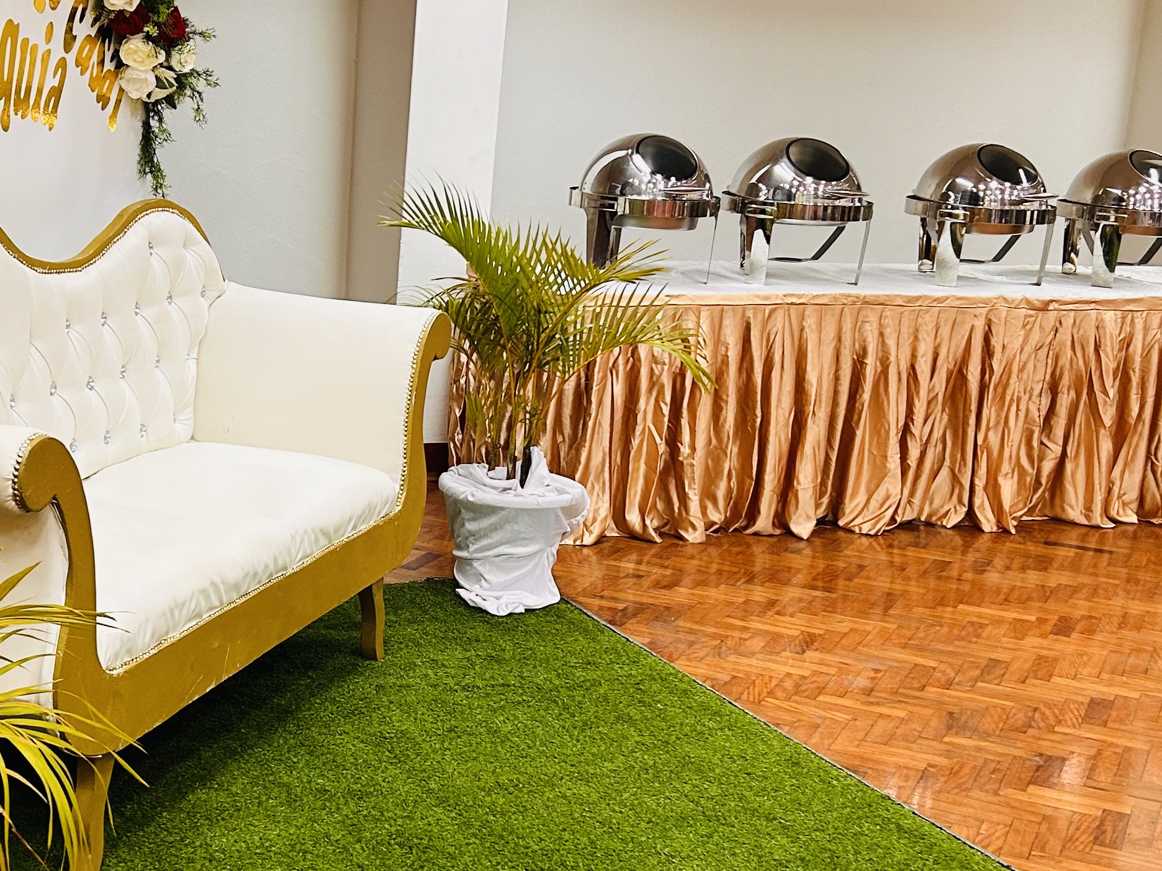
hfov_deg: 34.1
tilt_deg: -13.8
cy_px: 499
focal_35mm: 56
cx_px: 393
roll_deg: -2.5
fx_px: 1880
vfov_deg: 26.1
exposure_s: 1/50
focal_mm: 5.7
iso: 125
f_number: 1.5
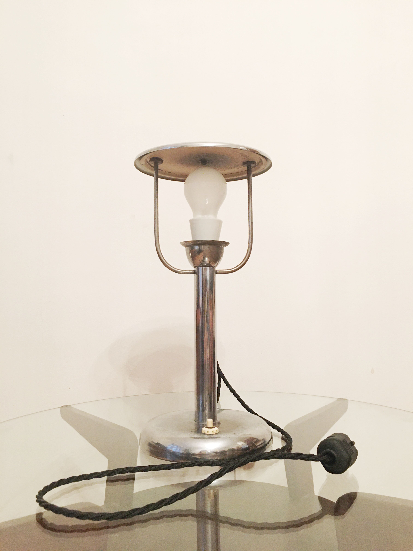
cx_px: 206
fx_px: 461
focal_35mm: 29
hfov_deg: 48.2
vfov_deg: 61.7
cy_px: 276
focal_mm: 4.15
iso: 100
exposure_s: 1/17
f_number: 2.2
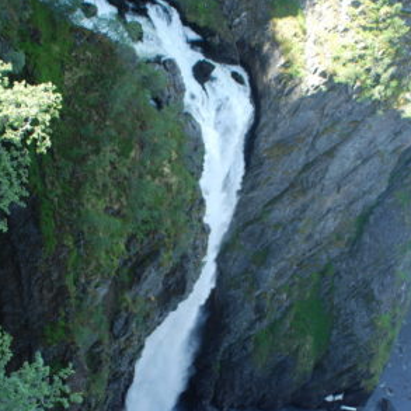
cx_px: 187
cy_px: 303
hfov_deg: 28.1
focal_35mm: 61
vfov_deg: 27.8
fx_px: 819
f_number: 3.5
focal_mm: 28
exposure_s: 1/250
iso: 320
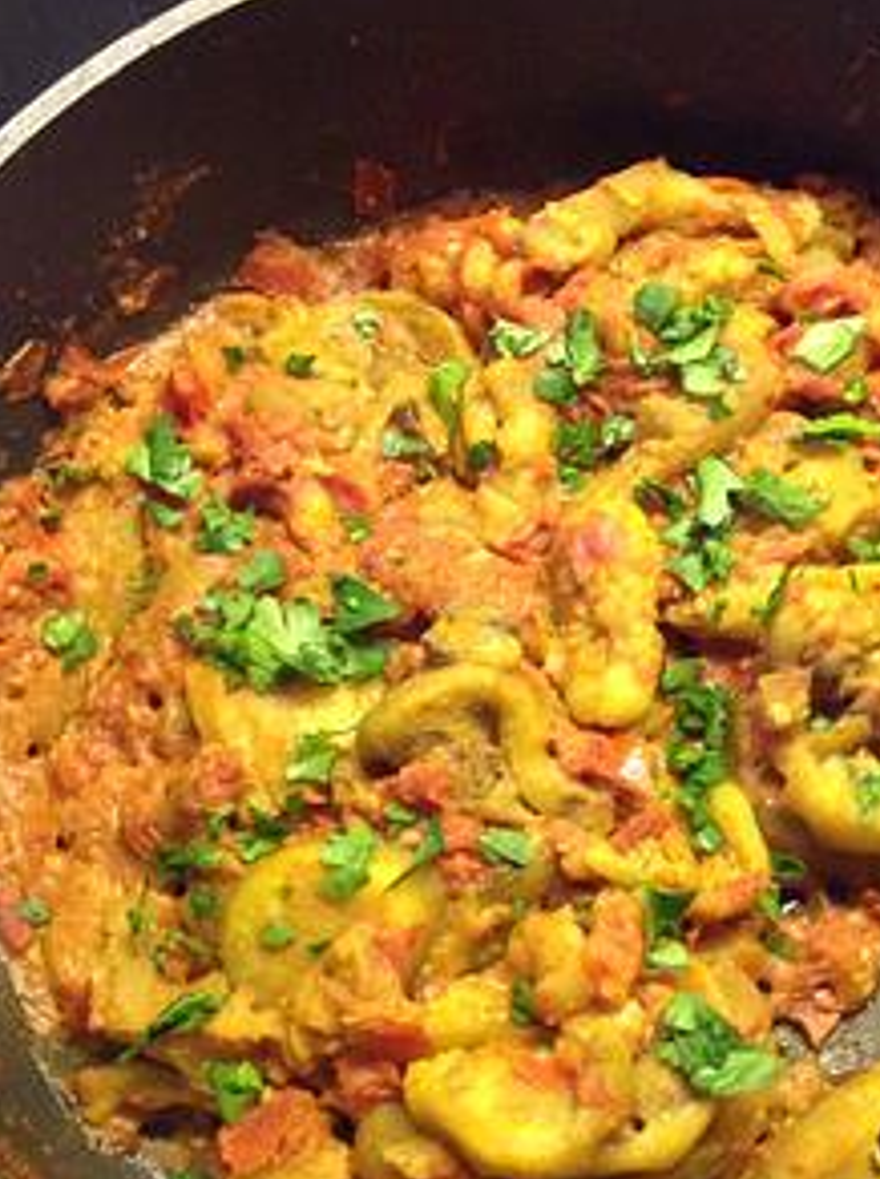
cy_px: 610
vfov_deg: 35.6
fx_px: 1836
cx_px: 545
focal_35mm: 54
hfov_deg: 26.9
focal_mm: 4.28
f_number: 2.4
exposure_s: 1/15
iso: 200
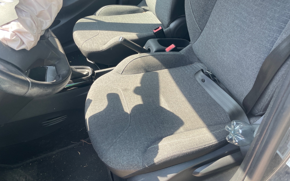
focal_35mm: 28
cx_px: 143
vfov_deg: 44.3
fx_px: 221
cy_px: 72
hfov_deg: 66.5
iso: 32
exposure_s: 1/185
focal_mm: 4.2
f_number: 1.6
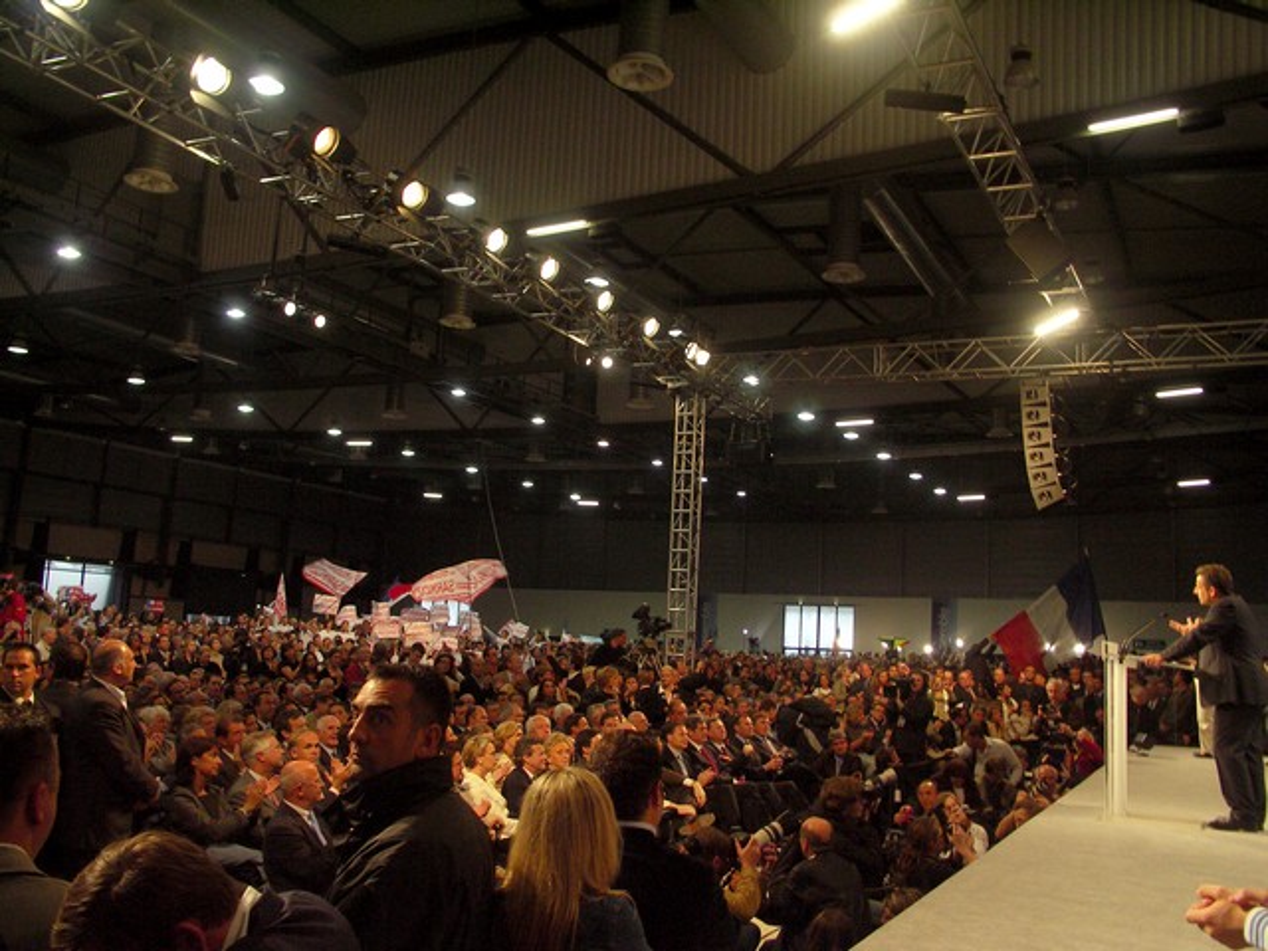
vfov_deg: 61.1
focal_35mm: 22
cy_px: 476
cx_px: 634
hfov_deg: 76.4
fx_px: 806
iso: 200
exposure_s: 1/60
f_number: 2.8
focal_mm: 6.7
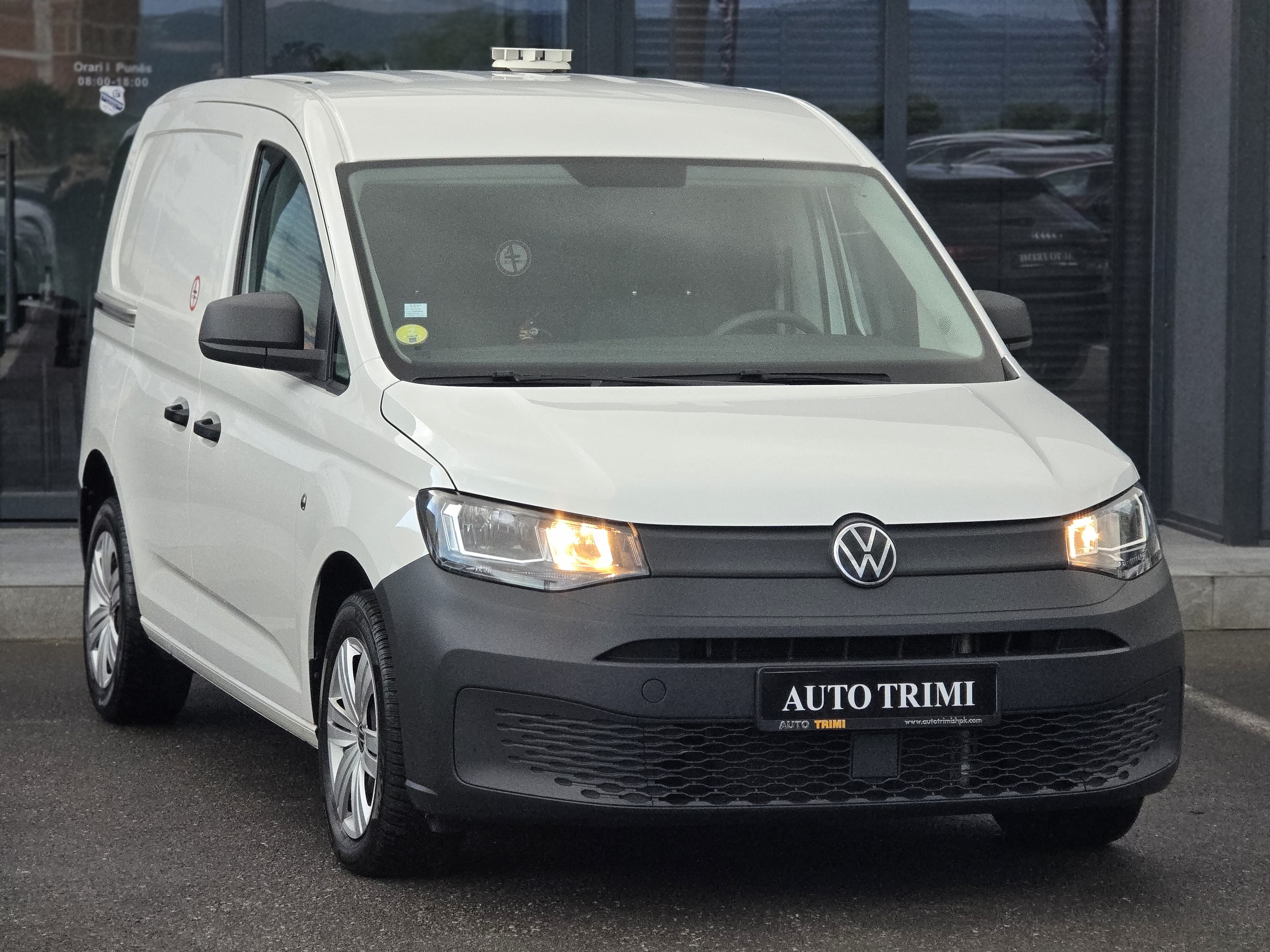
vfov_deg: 12.9
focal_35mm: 115
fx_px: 4219
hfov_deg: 17.1
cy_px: 476
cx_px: 635
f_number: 3.4
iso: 80
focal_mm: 18.6
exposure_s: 1/100
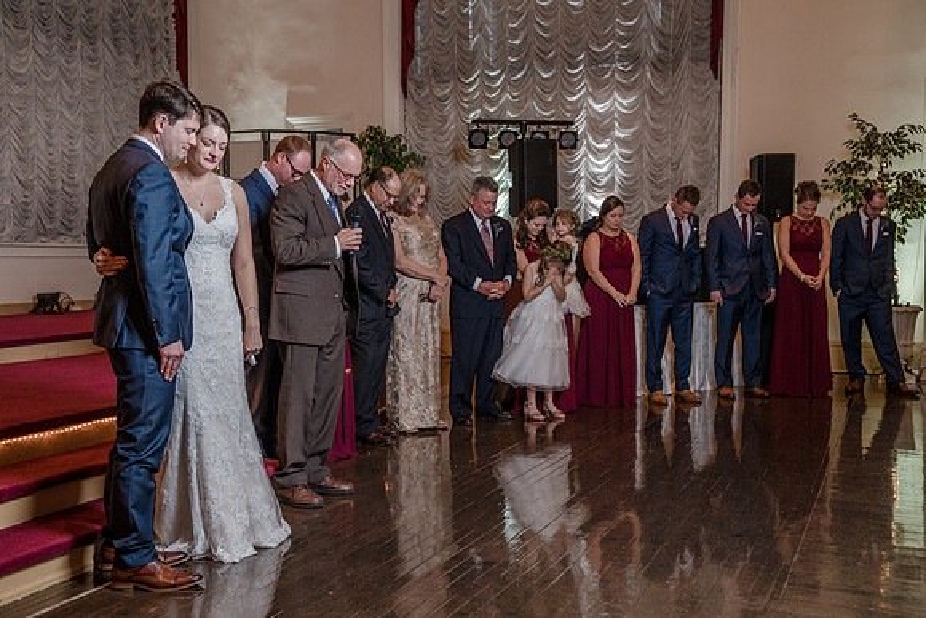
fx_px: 1055
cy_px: 309
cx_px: 463
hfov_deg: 47.4
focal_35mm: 41
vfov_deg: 32.6
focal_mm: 41
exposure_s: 1/100
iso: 2000
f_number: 4
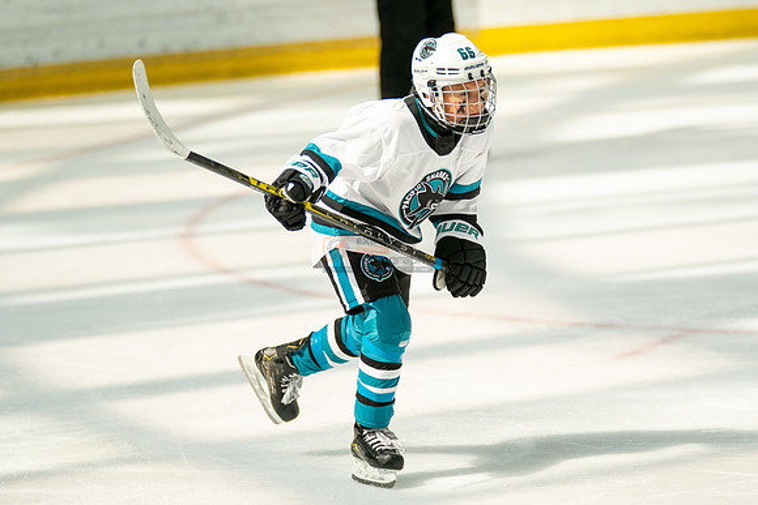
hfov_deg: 8.2
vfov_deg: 5.5
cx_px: 427
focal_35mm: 250
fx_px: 5269
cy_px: 221
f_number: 3.2
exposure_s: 1/6400
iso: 1600
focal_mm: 197
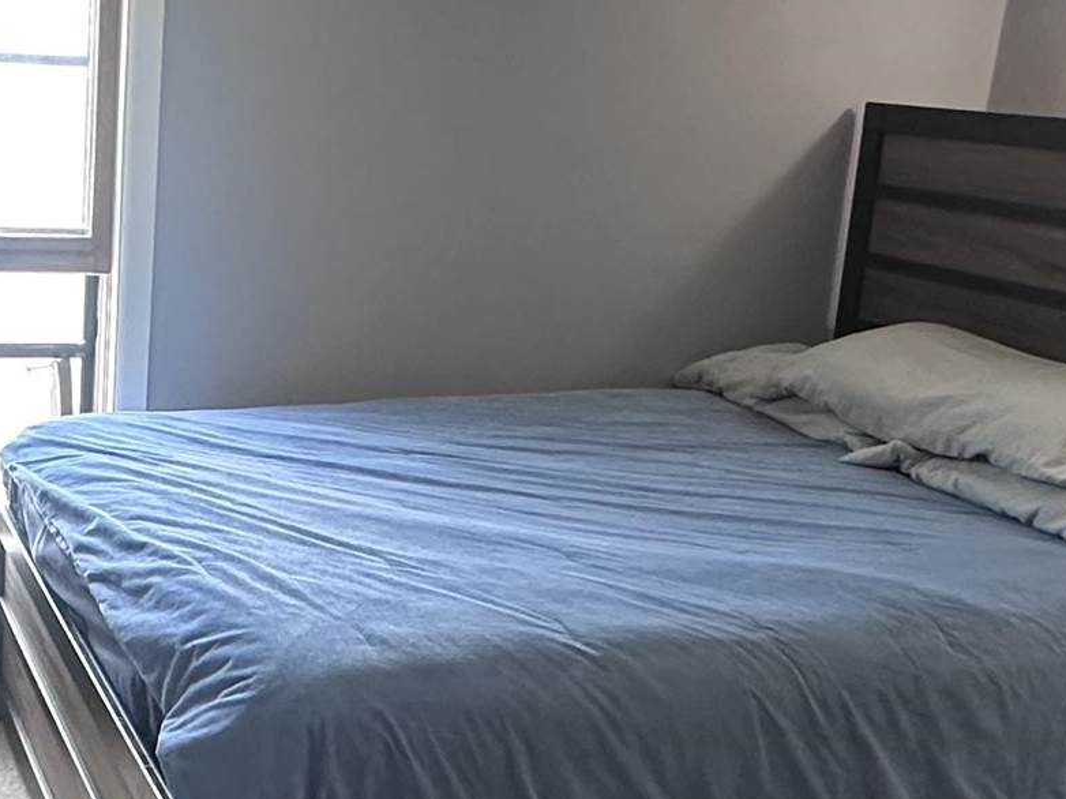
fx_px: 1693
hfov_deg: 33.8
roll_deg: -3.1
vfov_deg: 26.4
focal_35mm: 55
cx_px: 189
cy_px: 534
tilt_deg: -16.2
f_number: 2.2
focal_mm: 2.22
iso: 320
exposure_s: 1/120
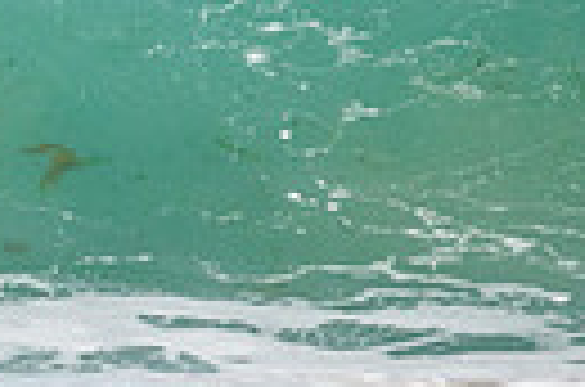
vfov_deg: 0.4
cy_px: 295
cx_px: -598
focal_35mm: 3580
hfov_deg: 0.6
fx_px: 58033
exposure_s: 1/2000
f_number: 11
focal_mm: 800
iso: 500
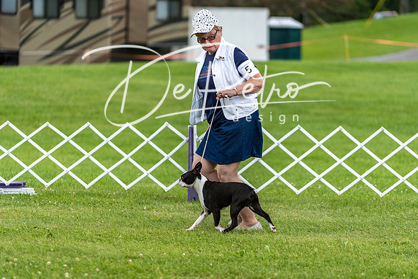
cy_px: 140
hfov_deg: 10.3
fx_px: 2323
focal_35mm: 200
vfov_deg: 6.9
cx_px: 209
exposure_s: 1/1000
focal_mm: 200
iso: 320
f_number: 4
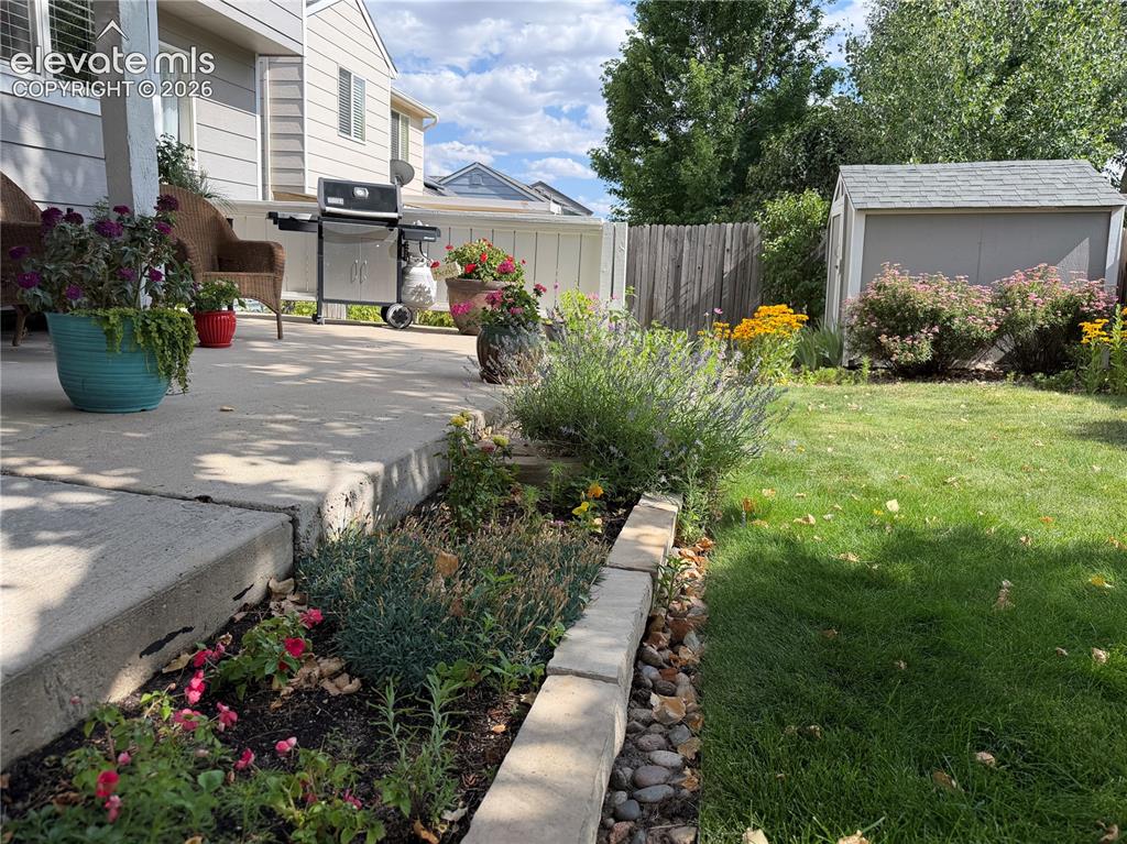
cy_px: 422
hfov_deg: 71.6
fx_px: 781
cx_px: 564
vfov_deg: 56.8
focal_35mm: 24
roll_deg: -3.1
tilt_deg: -11.7
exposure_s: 1/2703
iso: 100
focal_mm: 6.76
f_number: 1.78
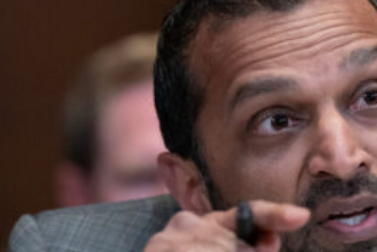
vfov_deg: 2.8
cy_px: 201
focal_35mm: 486
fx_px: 5095
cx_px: 300
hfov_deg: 4.2
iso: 2500
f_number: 3.5
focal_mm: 200
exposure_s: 1/400
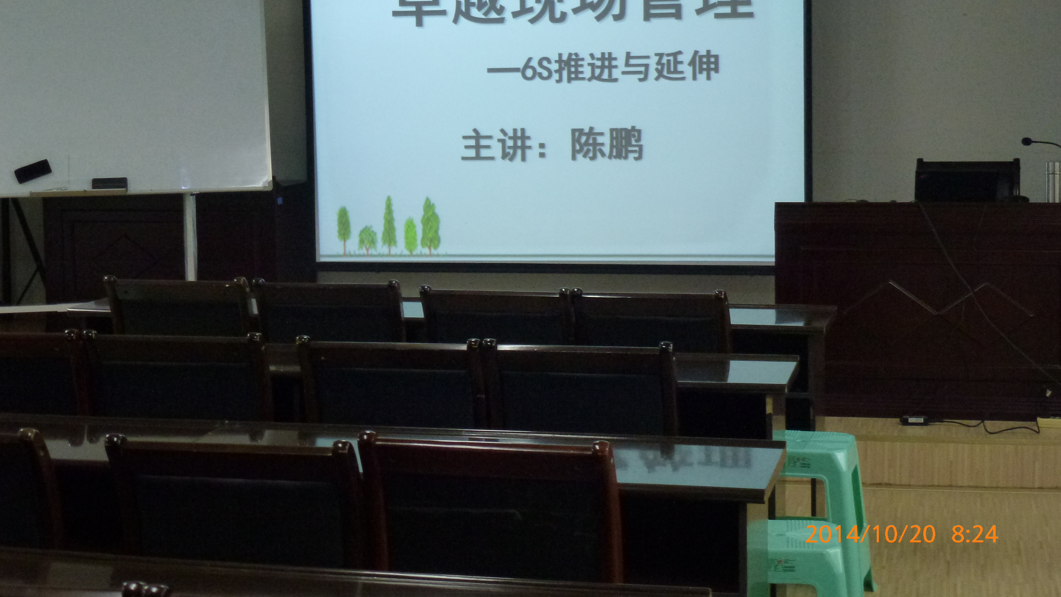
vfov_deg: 18.0
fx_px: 1885
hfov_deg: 31.4
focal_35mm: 67
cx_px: 532
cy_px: 213
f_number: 4.5
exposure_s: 1/25
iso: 400
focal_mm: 10.9
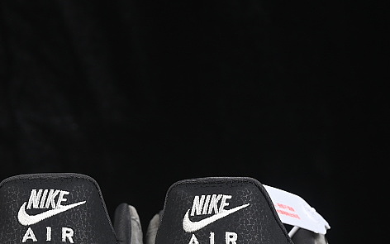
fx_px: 1860
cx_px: 149
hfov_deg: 12.0
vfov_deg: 7.5
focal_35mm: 175
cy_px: 251
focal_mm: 50
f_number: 7.1
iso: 160
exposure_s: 1/60
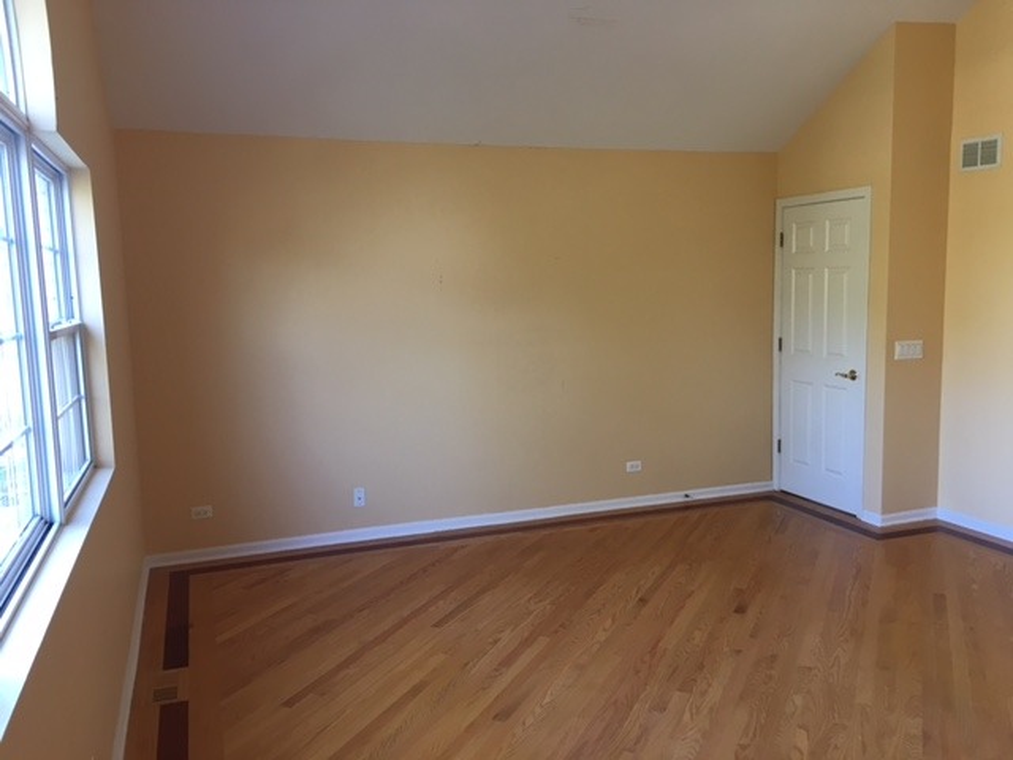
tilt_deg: -7.8
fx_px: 849
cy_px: 380
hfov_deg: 61.7
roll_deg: +1.3
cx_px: 506
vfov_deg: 48.2
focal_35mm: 29
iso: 64
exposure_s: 1/30
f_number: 2.2
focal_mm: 4.15
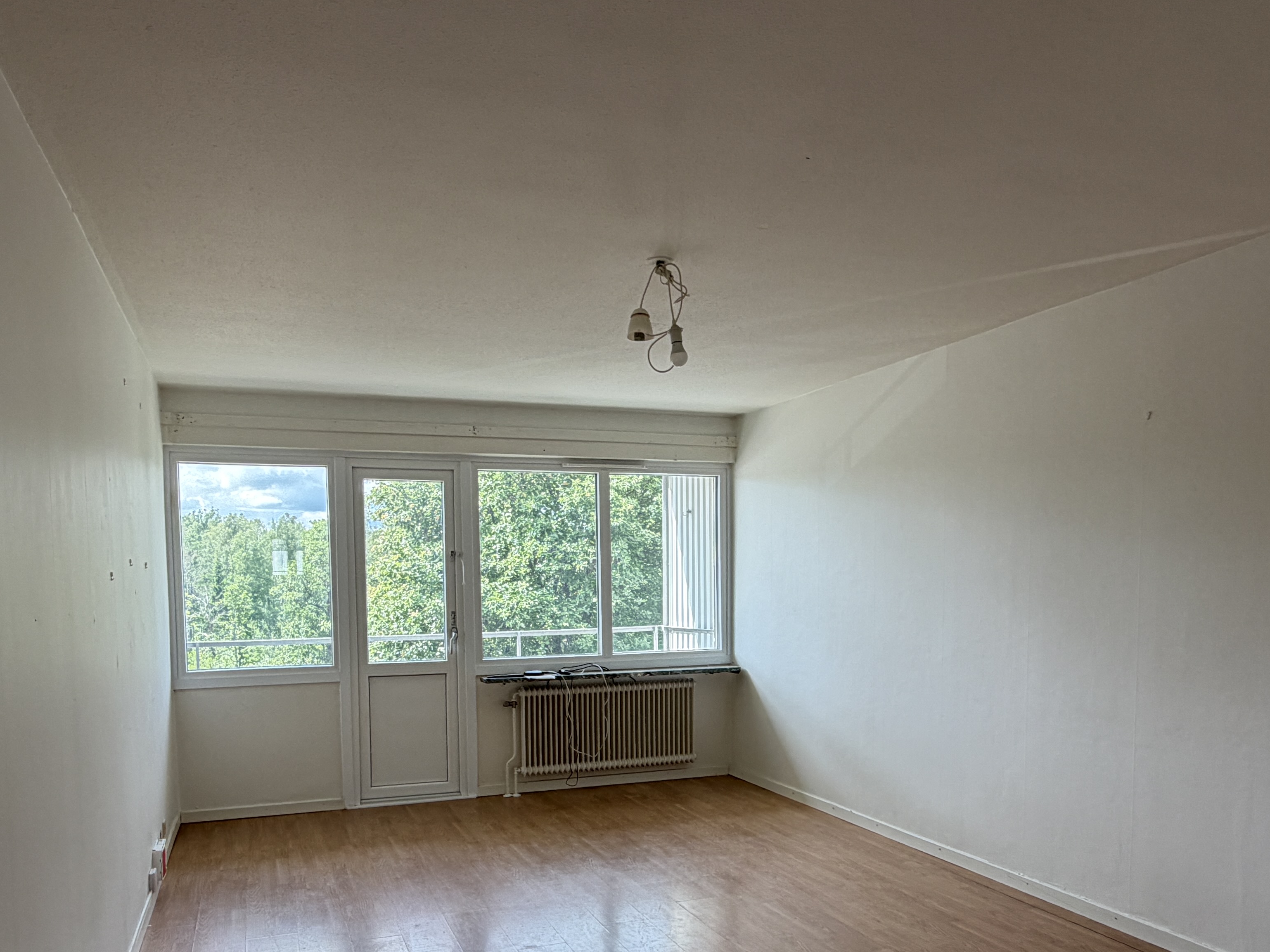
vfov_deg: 52.0
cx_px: 597
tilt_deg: -3.8
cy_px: 641
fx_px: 954
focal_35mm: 26
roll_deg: +0.8
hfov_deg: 67.2
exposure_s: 1/121
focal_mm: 2.22
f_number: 2.2
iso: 50
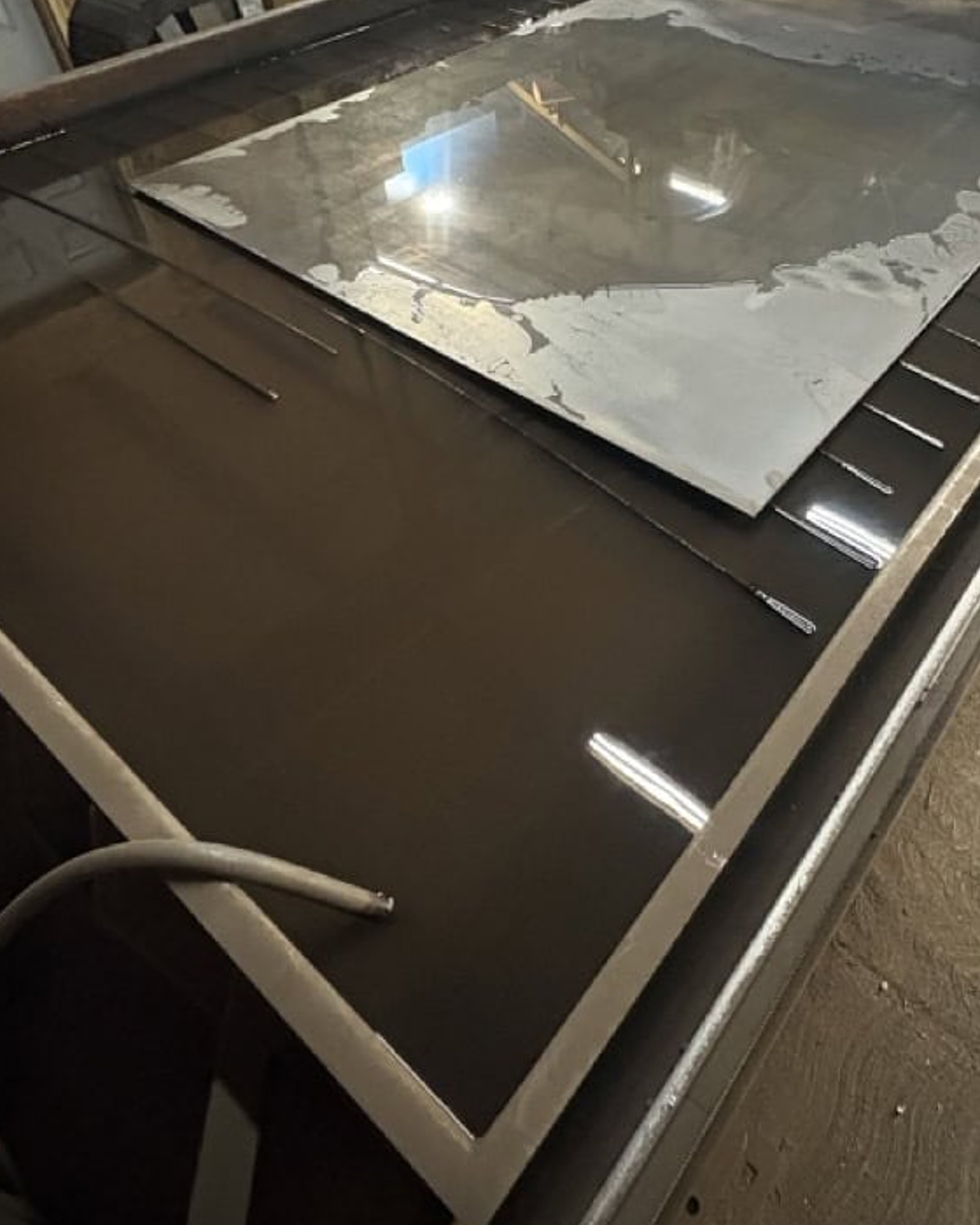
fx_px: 906
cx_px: 649
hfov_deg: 55.7
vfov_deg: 66.8
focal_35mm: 25
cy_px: 438
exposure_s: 1/30
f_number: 2.2
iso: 1250
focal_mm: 2.2
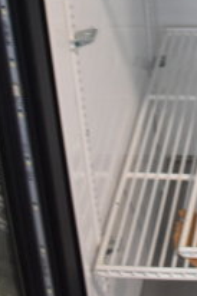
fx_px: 987
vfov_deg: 15.8
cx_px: 318
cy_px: -134
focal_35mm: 120
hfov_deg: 10.9
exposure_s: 1/30
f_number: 3.5
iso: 320
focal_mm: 18
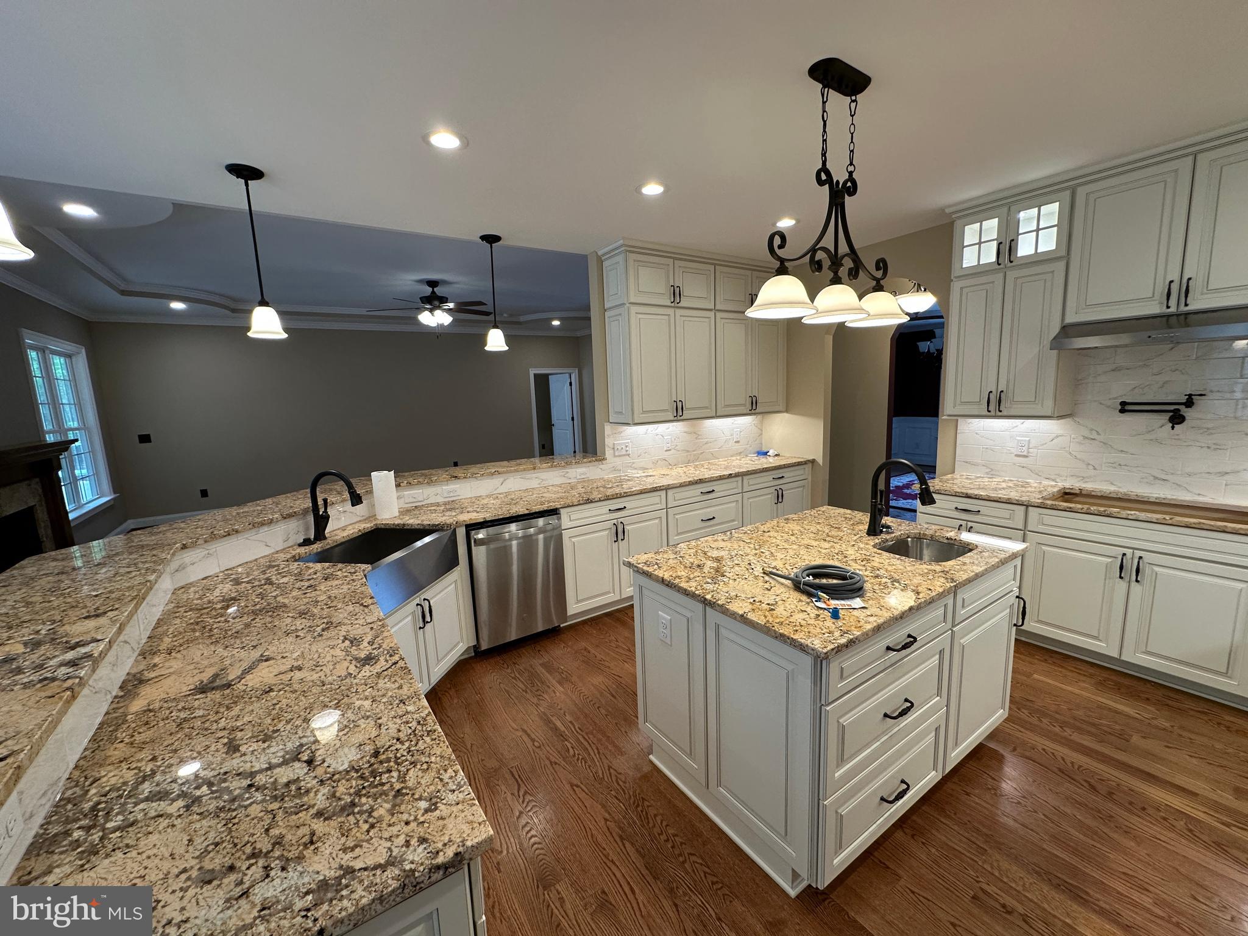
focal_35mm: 14
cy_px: 468
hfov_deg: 102.1
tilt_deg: -9.8
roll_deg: +2.5
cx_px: 624
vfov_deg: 85.7
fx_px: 505
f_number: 2.2
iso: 160
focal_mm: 2.22
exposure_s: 1/120
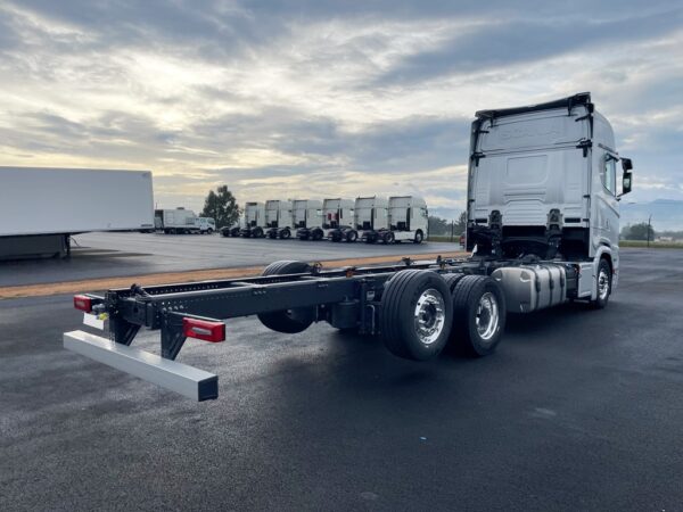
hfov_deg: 67.3
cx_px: 342
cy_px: 256
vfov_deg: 53.1
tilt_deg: +0.6
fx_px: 513
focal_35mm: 26
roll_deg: +0.6
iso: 32
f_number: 1.6
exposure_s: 1/1182
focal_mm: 4.2
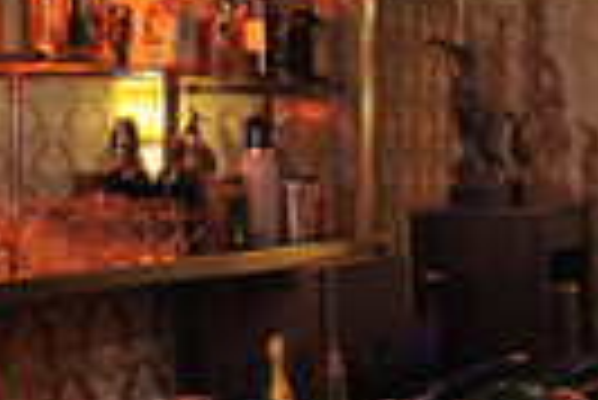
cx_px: 614
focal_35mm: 98
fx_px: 1630
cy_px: 211
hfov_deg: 20.1
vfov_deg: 14.0
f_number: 3.2
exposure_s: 1/25
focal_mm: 29
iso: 1600
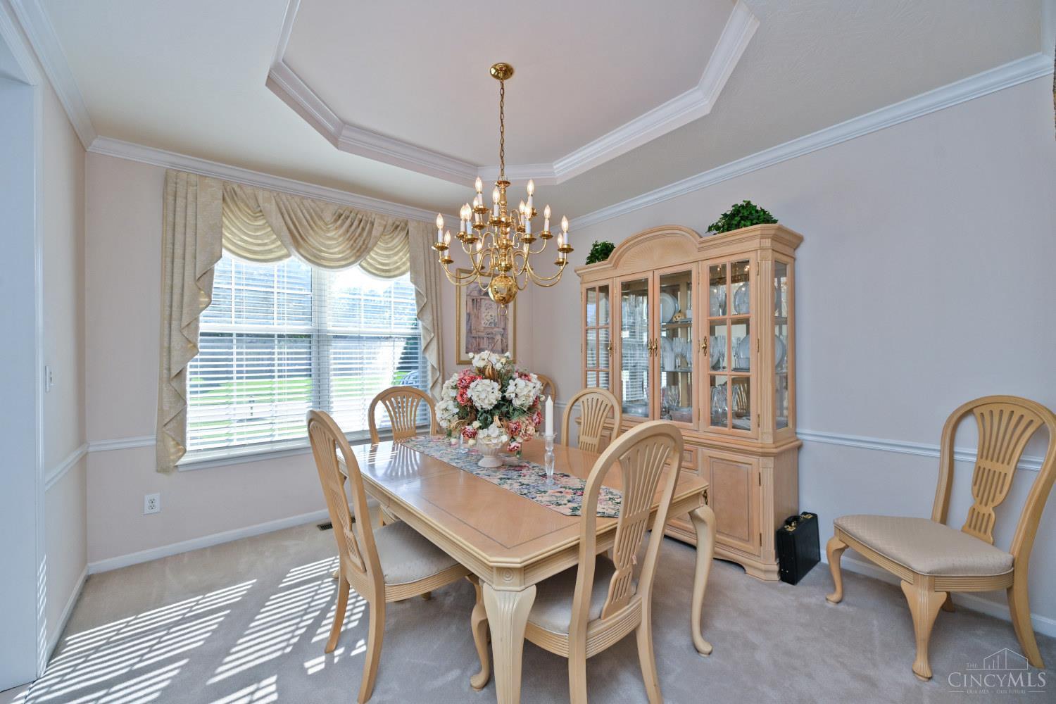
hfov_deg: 104.3
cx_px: 528
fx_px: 411
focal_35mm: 14
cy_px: 352
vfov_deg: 81.2
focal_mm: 14
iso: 100
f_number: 5.6
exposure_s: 1/125
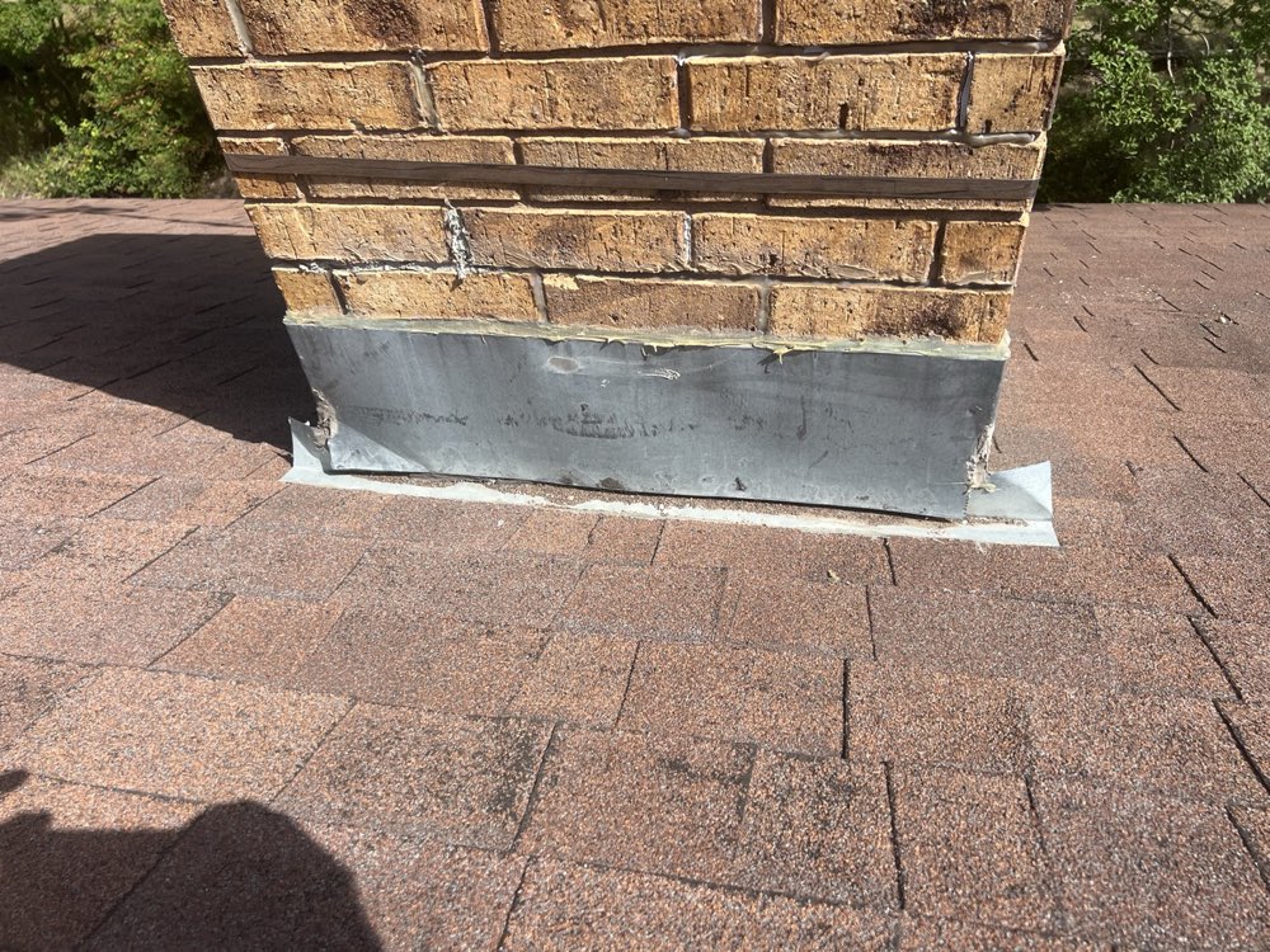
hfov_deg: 67.3
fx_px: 954
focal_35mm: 26
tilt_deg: -44.1
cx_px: 635
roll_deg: +9.6
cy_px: 476
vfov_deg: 53.1
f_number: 1.5
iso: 50
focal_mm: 5.7
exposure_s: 1/2915
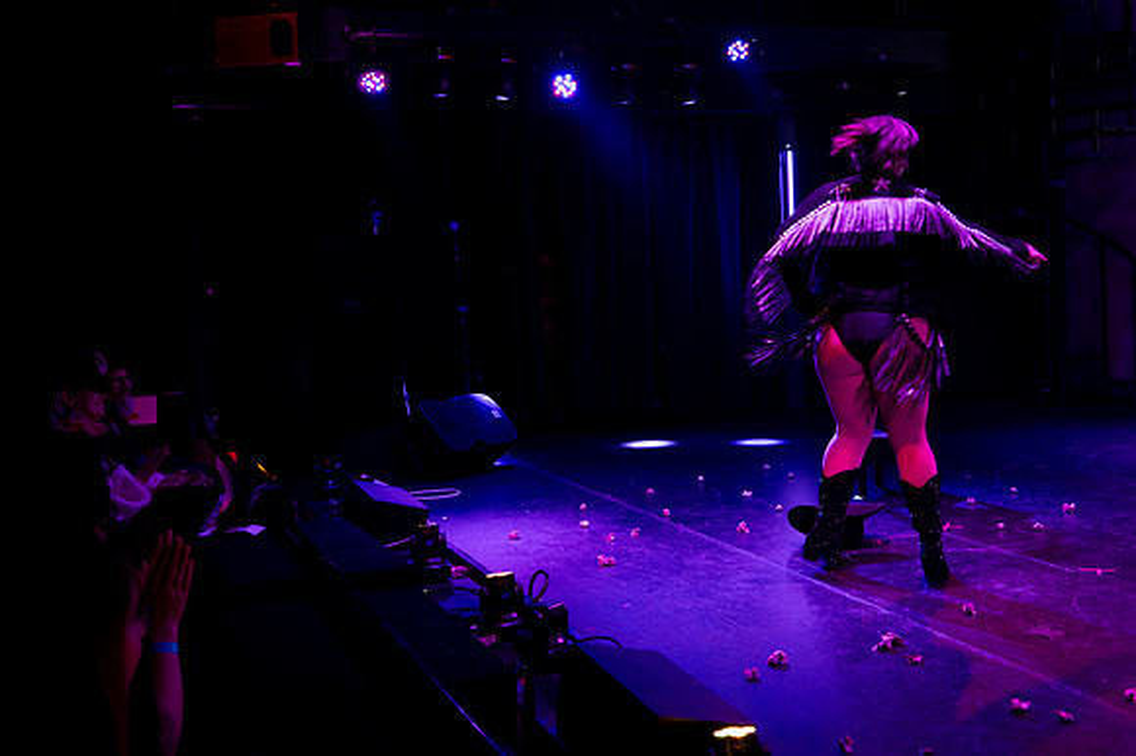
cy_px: 301
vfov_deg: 31.7
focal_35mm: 42
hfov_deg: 46.1
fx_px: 1329
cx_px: 672
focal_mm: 35
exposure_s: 1/160
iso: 3200
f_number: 4
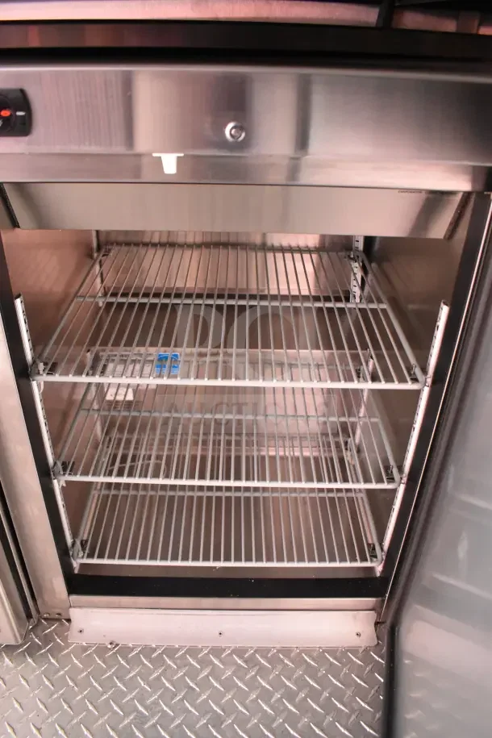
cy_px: 369
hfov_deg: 47.9
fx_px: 553
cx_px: 246
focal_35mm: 27
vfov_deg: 67.4
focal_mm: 18
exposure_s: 1/60
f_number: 4
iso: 6400
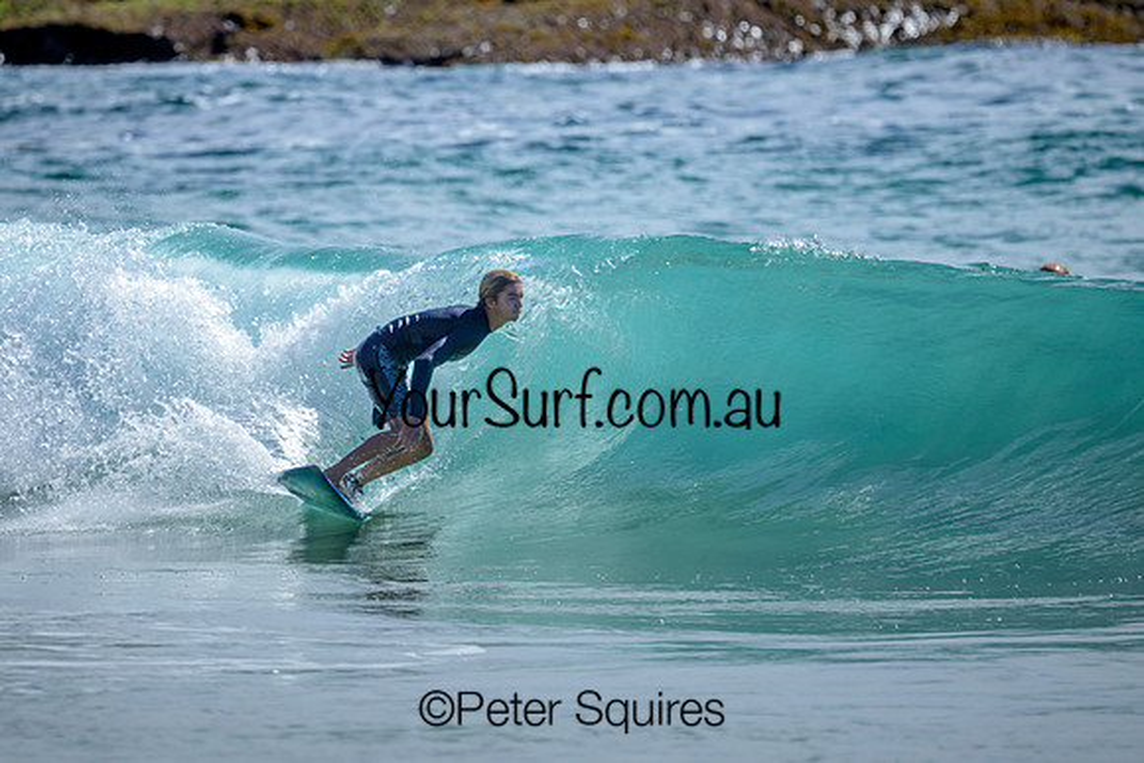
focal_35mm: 1100
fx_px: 34960
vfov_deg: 1.3
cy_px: 384
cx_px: 422
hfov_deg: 1.9
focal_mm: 800
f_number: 6.3
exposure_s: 1/2500
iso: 250
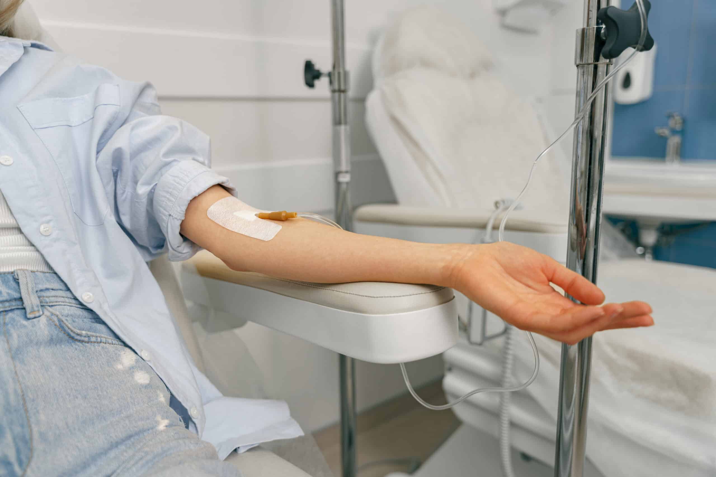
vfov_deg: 43.5
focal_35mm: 30
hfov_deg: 61.8
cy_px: 238
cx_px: 358
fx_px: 599
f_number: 2.8
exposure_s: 1/100
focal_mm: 30.1
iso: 100
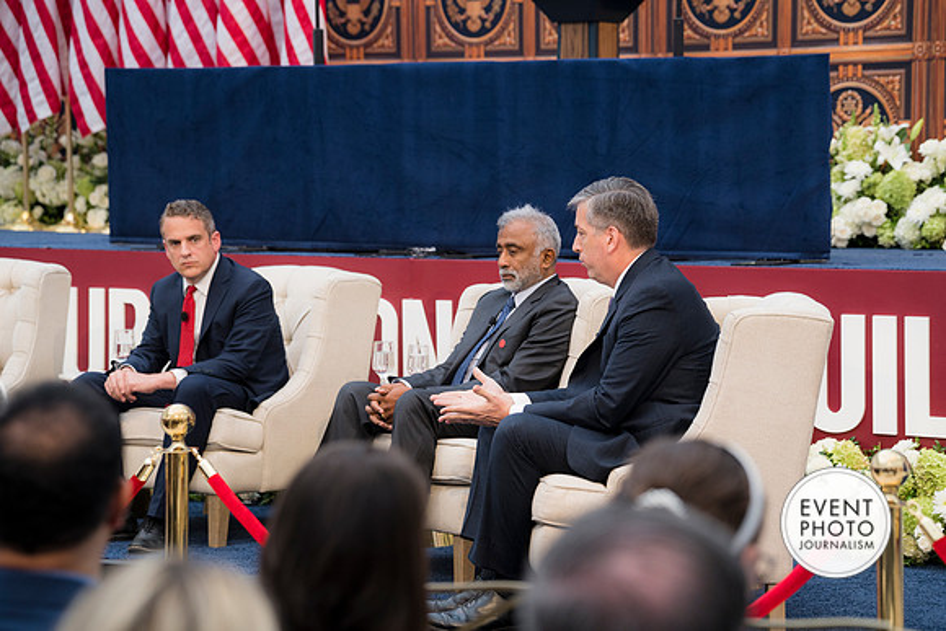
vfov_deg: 13.8
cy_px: 316
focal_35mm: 99
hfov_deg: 20.6
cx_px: 473
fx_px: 2602
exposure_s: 1/160
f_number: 4
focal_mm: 99
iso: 640
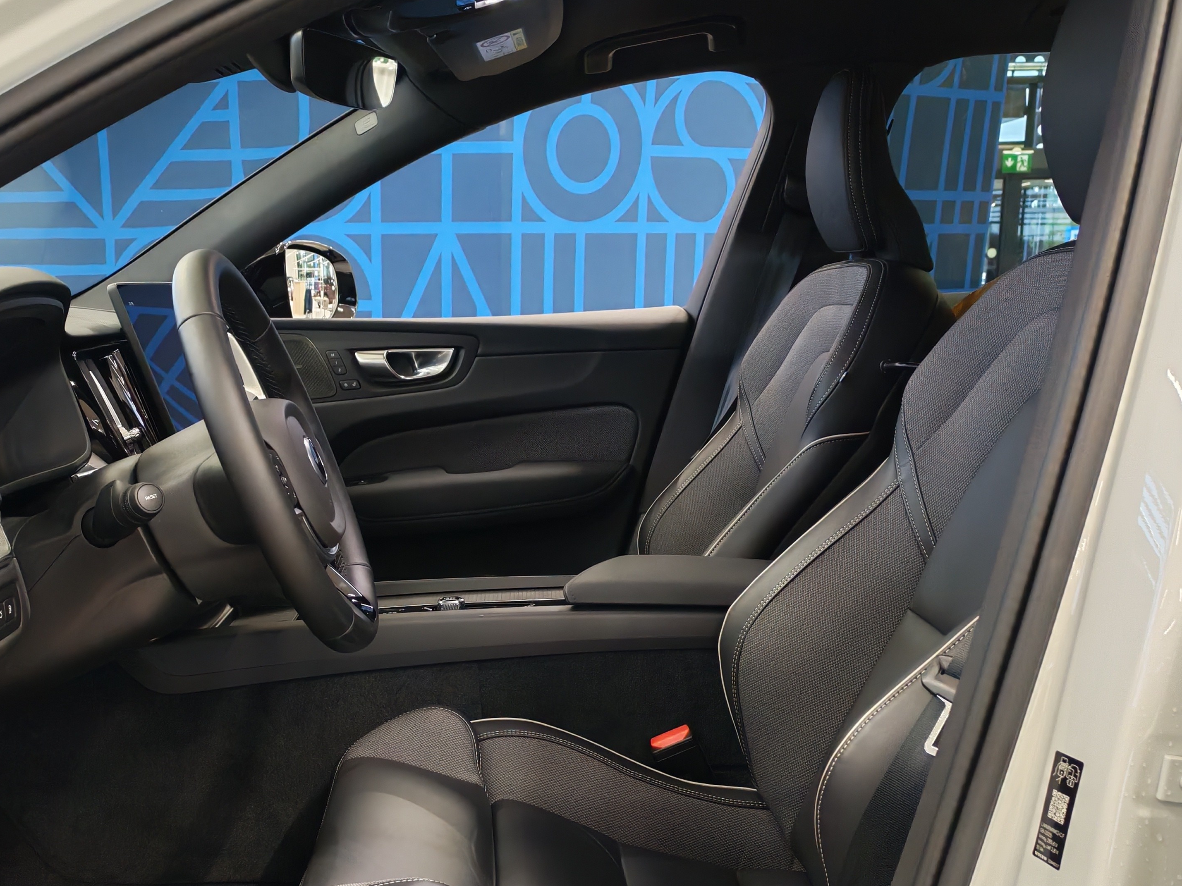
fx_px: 1468
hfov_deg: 43.4
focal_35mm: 43
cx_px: 412
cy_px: 592
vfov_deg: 33.3
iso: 640
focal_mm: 6.12
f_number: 1.9
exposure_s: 1/100
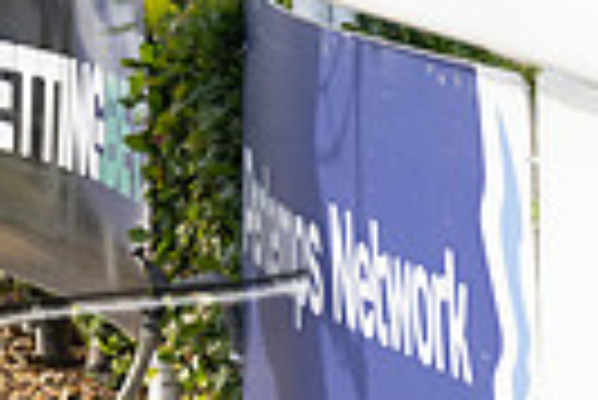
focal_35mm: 487
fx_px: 8098
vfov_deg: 2.8
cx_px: -652
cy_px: -126
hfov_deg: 4.2
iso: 400
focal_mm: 75
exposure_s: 1/1250
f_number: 4
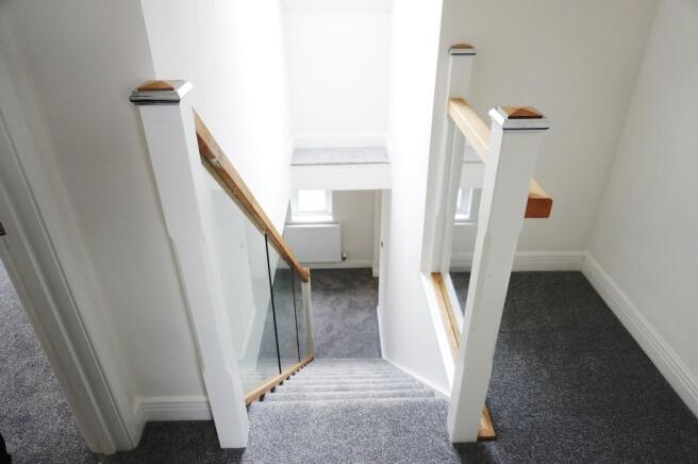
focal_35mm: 24
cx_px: 349
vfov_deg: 53.0
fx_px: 465
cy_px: 232
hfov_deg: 73.8
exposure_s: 1/160
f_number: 4
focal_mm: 16
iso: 800
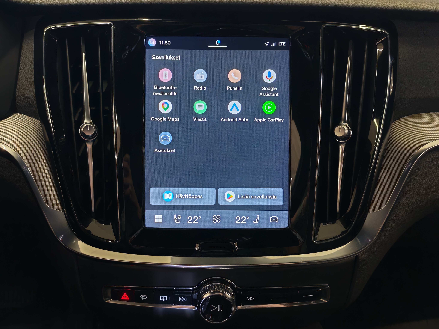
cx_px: 220
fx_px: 406
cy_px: 164
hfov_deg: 56.8
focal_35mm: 32
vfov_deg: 44.2
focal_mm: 6.12
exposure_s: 1/100
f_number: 1.9
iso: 1278
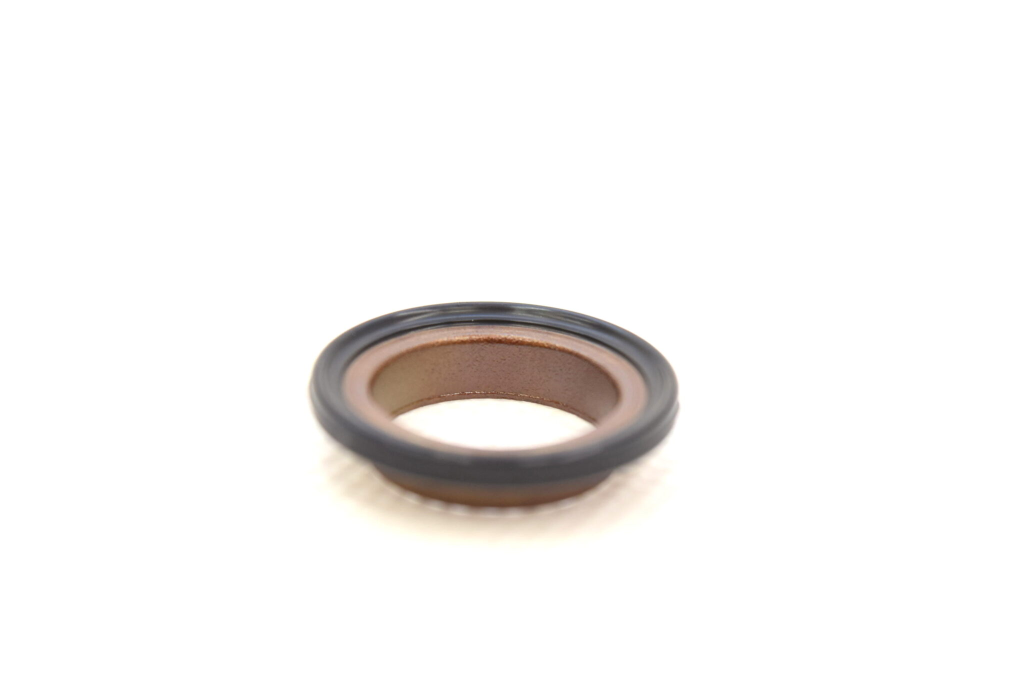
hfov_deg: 26.0
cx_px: 512
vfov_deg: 17.5
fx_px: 2222
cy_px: 342
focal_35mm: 78
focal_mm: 52
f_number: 5.6
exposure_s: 1/100
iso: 400
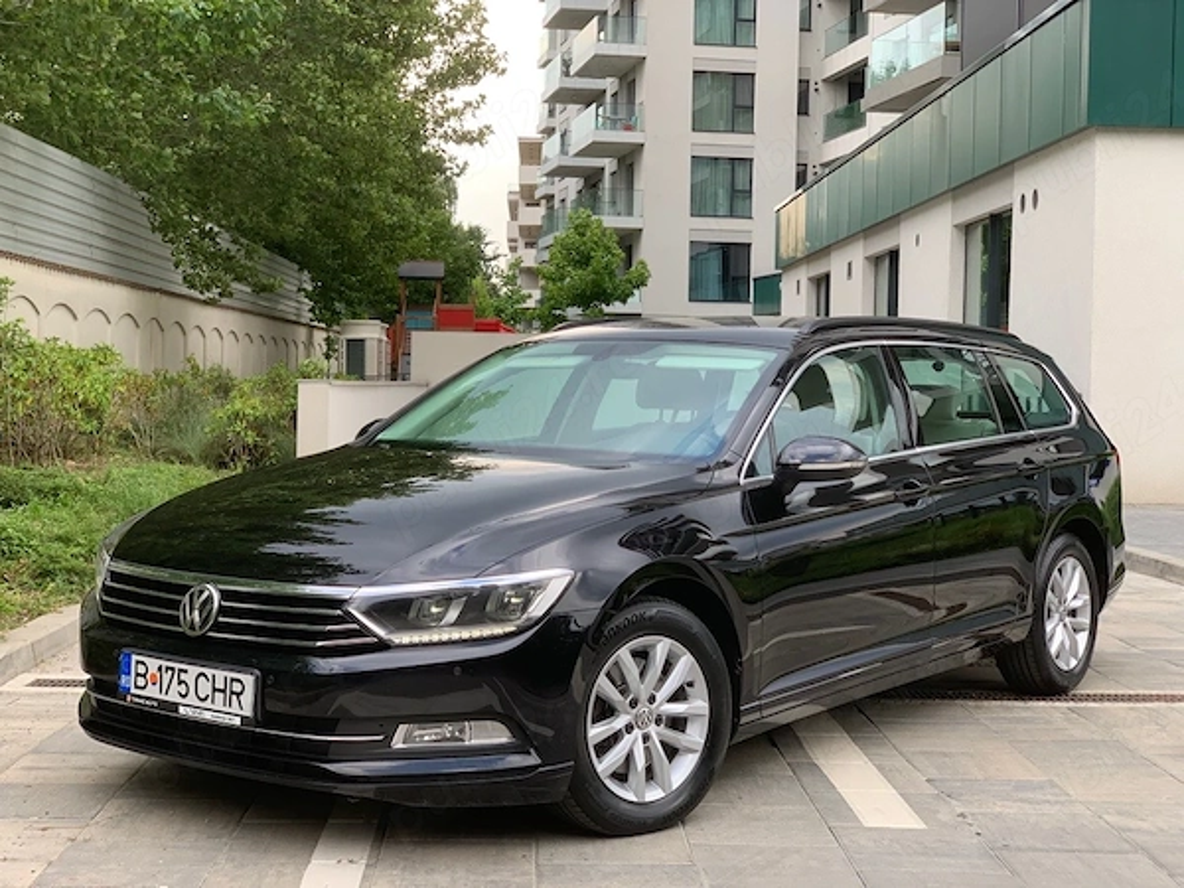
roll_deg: -1.3
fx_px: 1779
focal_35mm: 52
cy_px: 444
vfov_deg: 28.0
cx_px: 592
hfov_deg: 36.8
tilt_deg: -1.6
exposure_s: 1/122
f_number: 2.4
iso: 16
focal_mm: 6
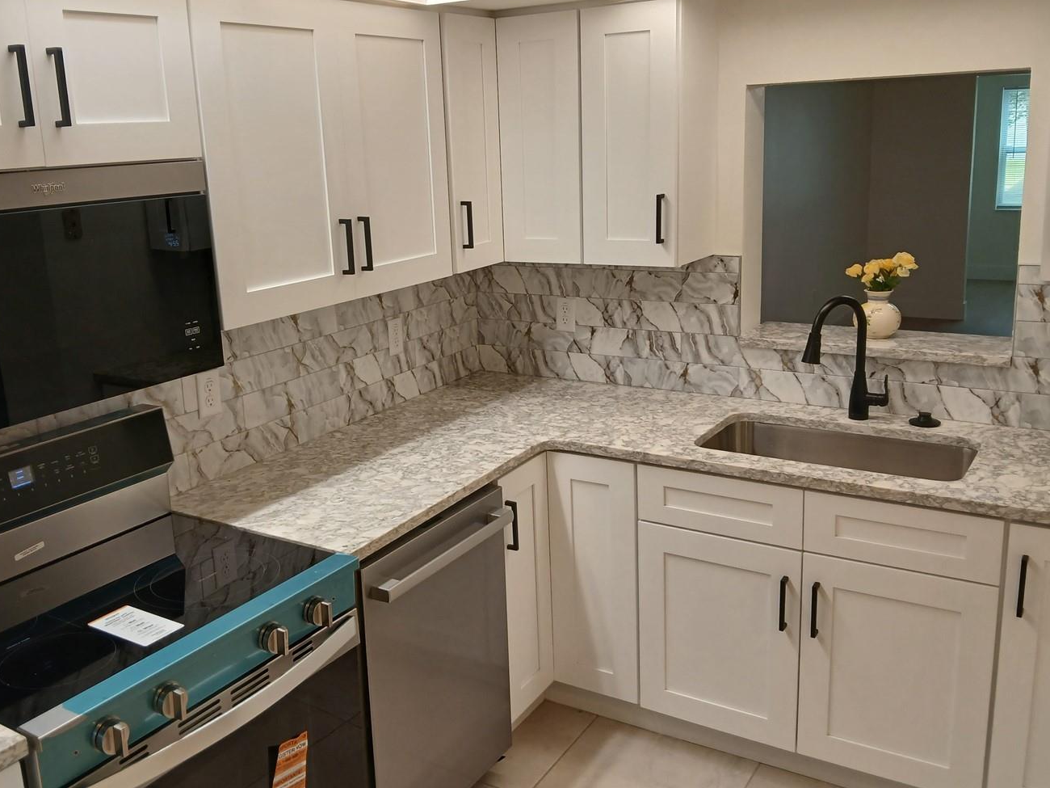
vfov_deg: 44.1
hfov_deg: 56.7
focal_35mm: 32
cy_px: 356
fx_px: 971
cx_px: 482
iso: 50
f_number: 1.8
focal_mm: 3.98
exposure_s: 1/60
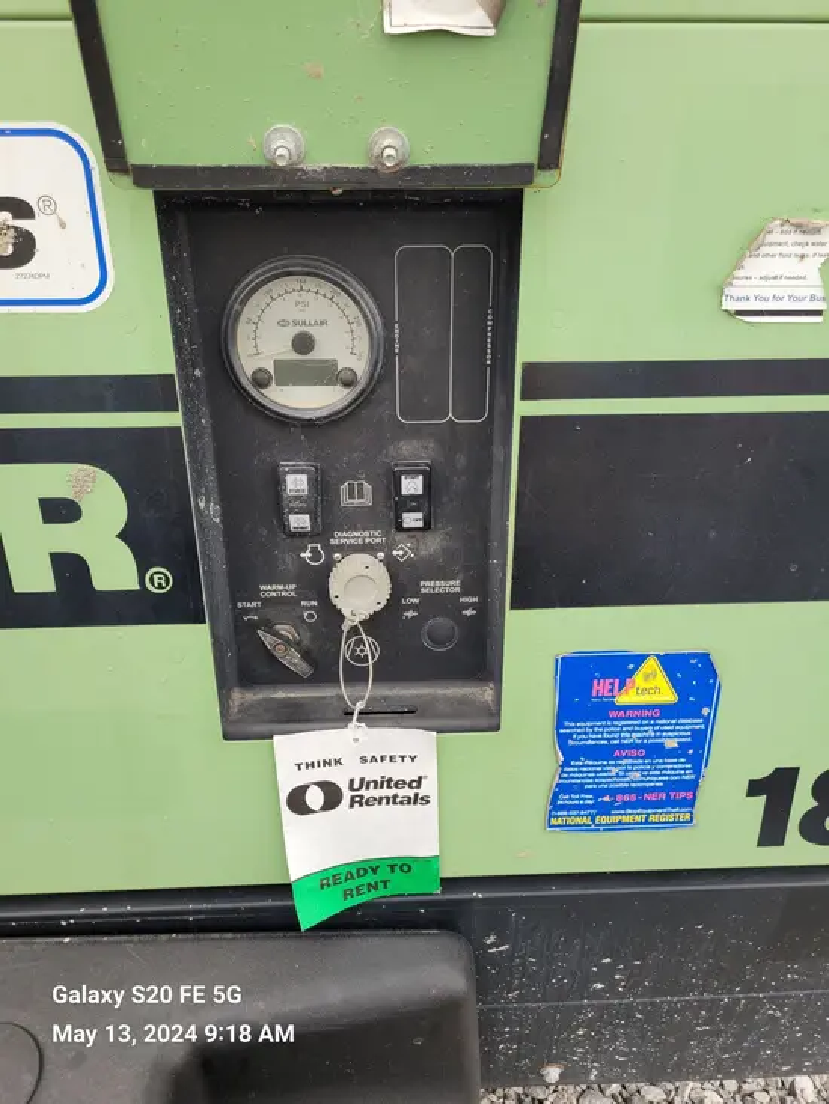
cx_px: 414
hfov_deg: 53.1
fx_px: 830
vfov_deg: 67.3
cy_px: 552
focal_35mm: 26
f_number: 1.8
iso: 40
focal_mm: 5.4
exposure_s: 1/210
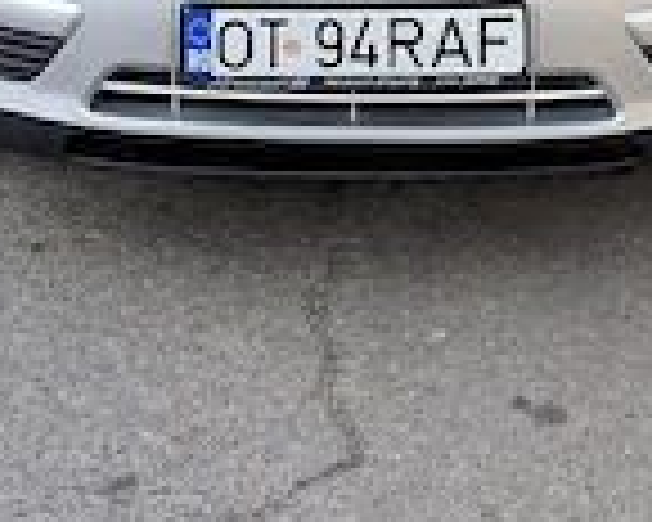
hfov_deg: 19.7
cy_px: -261
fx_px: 1872
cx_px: 463
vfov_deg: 14.8
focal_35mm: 97
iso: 50
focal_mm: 5.31
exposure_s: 1/401
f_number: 1.7
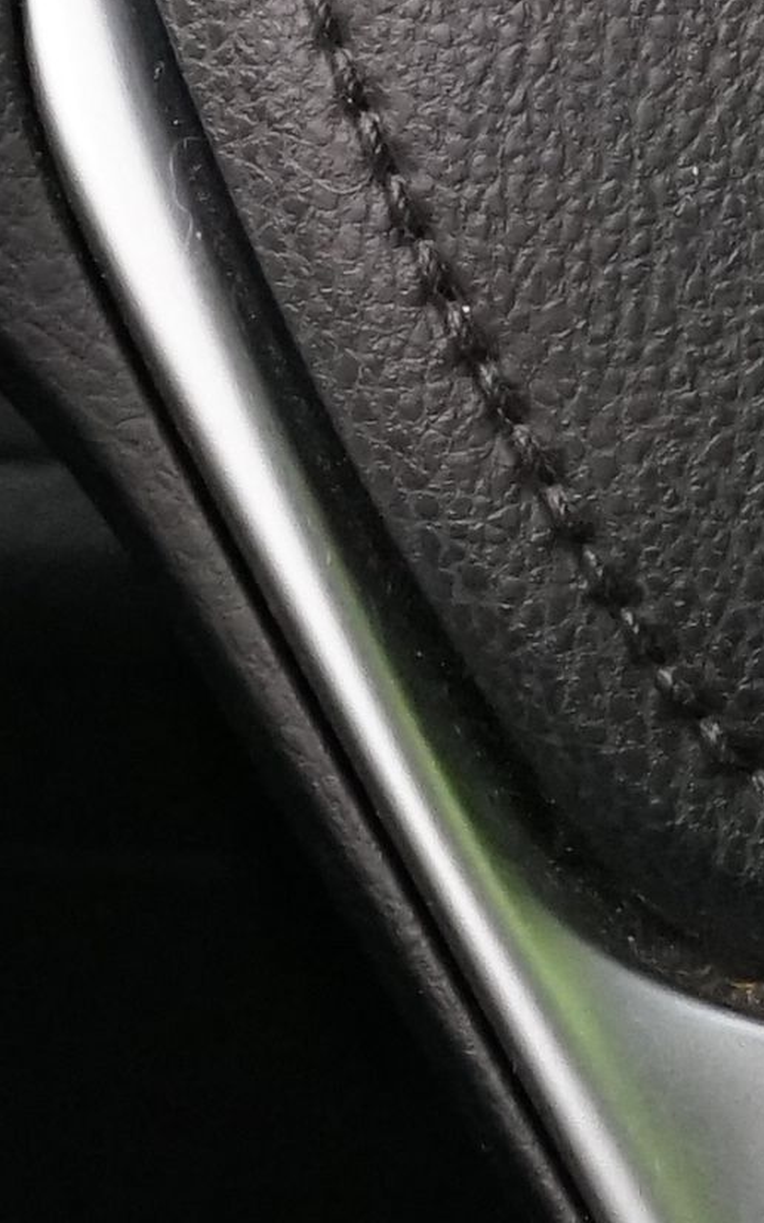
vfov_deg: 8.7
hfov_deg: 5.5
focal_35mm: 237
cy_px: -435
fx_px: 7898
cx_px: 1374
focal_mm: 32
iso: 3200
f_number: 4.5
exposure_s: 1/30
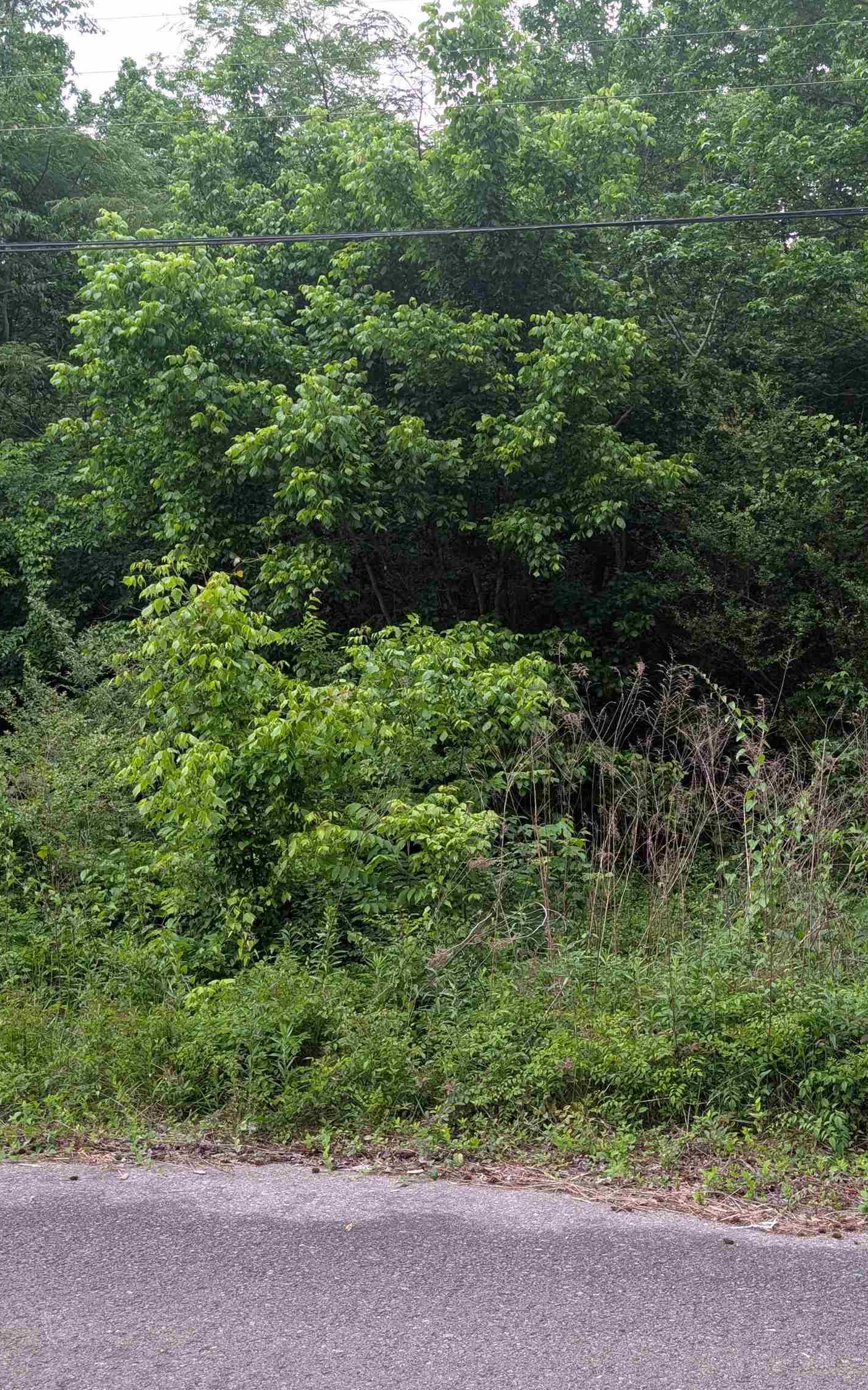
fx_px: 1287
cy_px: 697
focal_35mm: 34
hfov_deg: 36.7
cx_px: 608
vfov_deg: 56.7
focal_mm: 6.9
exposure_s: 1/23.8
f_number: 1.68
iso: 63
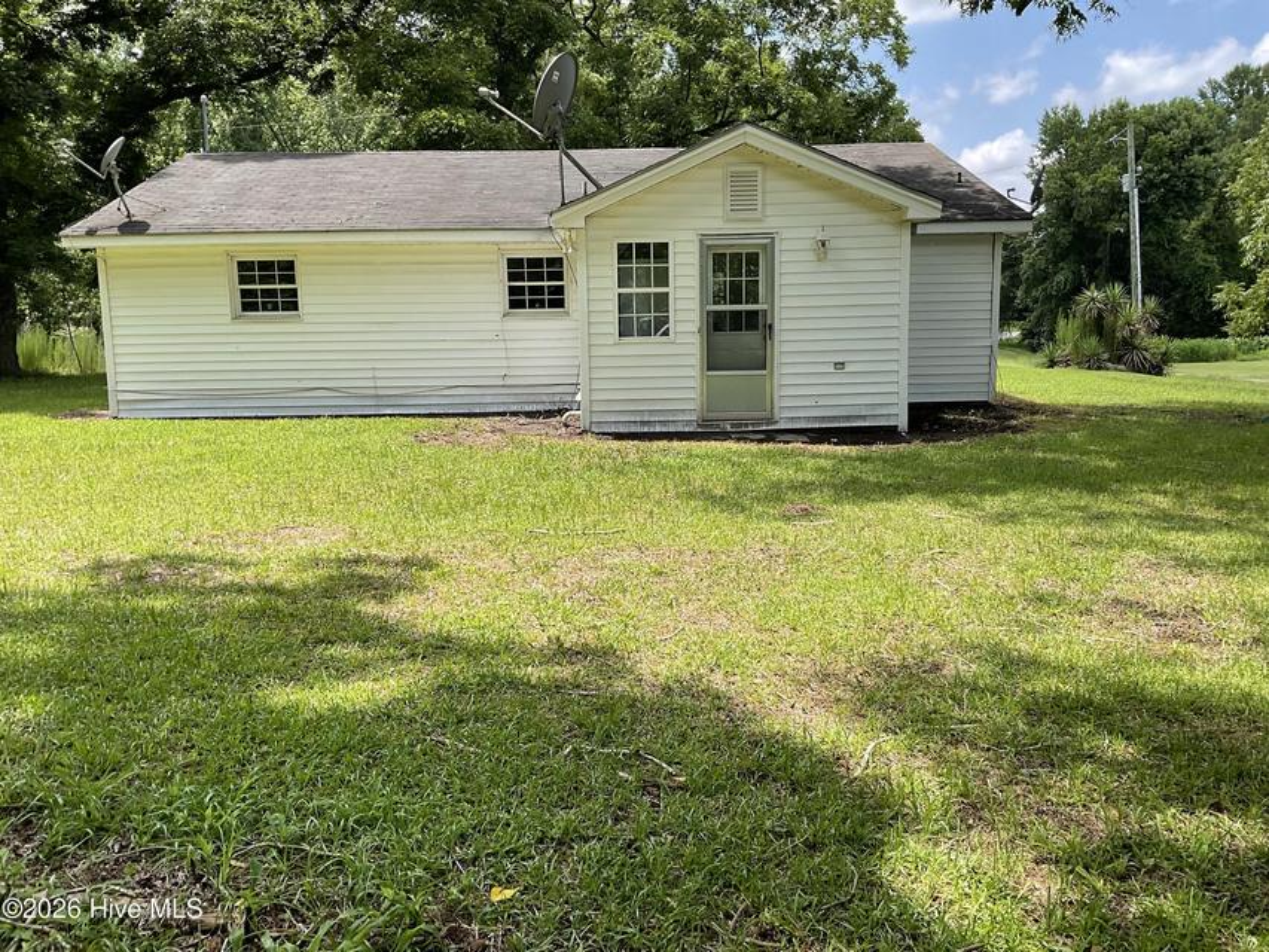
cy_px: 476
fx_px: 1063
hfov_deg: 61.7
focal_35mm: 29
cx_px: 634
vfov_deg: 48.2
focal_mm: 3
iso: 16
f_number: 1.8
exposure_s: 1/912
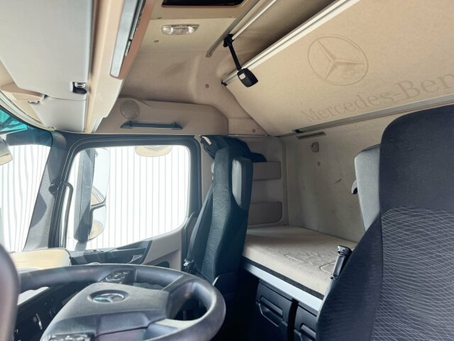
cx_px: 227
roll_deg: +0.9
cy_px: 170
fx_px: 341
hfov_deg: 67.3
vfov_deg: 53.1
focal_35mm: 26
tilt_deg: +5.1
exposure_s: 1/433
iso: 50
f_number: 1.5
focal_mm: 5.7
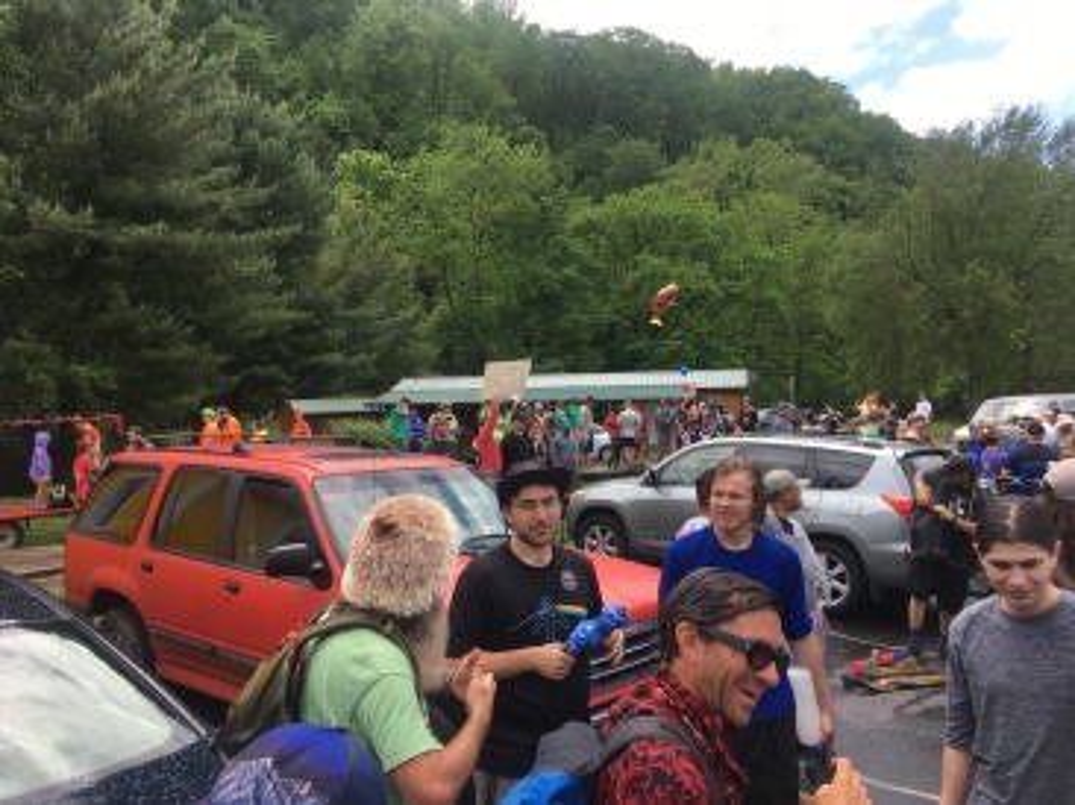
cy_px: 402
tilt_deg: -1.6
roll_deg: +1.4
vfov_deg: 48.2
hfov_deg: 61.7
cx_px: 538
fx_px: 900
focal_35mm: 29
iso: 25
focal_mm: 4.15
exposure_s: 1/625
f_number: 2.2
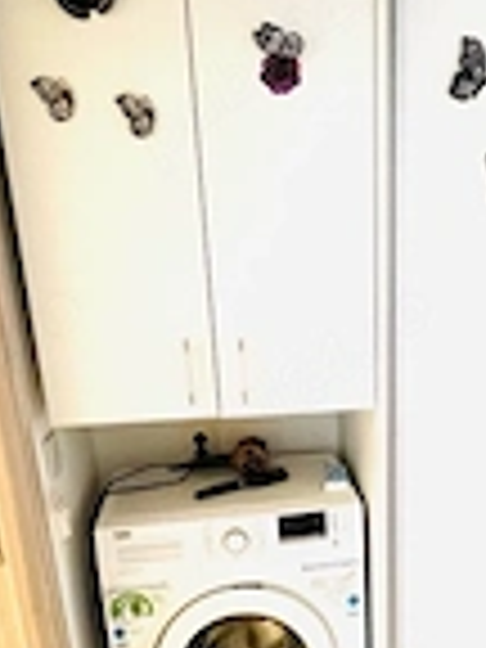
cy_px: 454
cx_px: 374
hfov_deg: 38.5
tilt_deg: -19.0
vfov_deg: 50.0
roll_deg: +0.3
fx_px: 674
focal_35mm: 36
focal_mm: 1.57
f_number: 1.8
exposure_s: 1/33
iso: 640
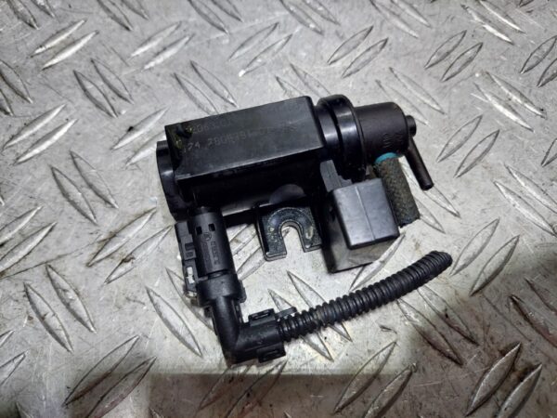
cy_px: 209
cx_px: 278
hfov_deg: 69.4
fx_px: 402
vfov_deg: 54.9
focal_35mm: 25
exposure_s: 1/50
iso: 100
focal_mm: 5.23
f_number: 1.8
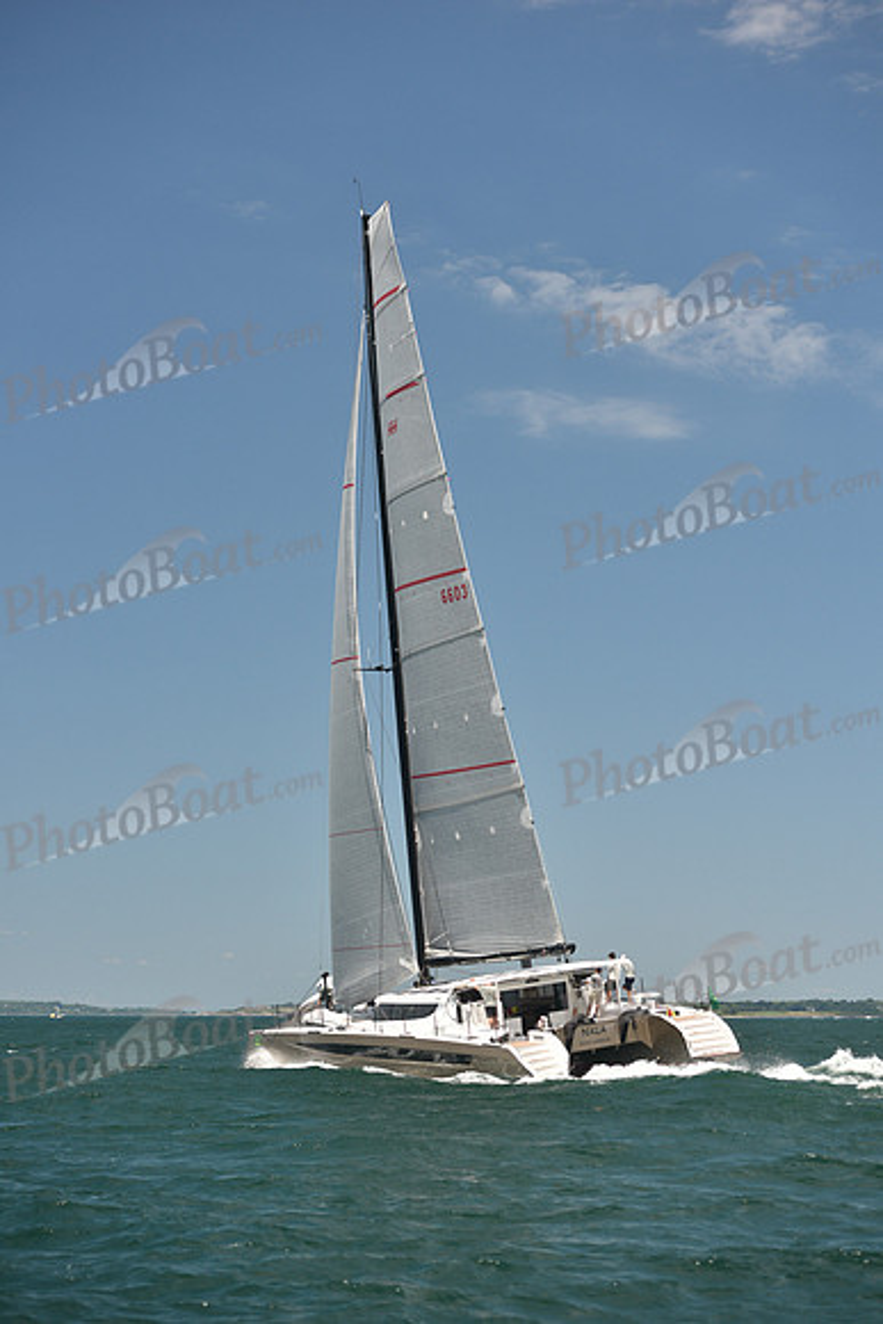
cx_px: 442
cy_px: 662
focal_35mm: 70
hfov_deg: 19.5
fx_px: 2574
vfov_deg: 28.8
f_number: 4
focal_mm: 70
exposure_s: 1/1250
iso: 320
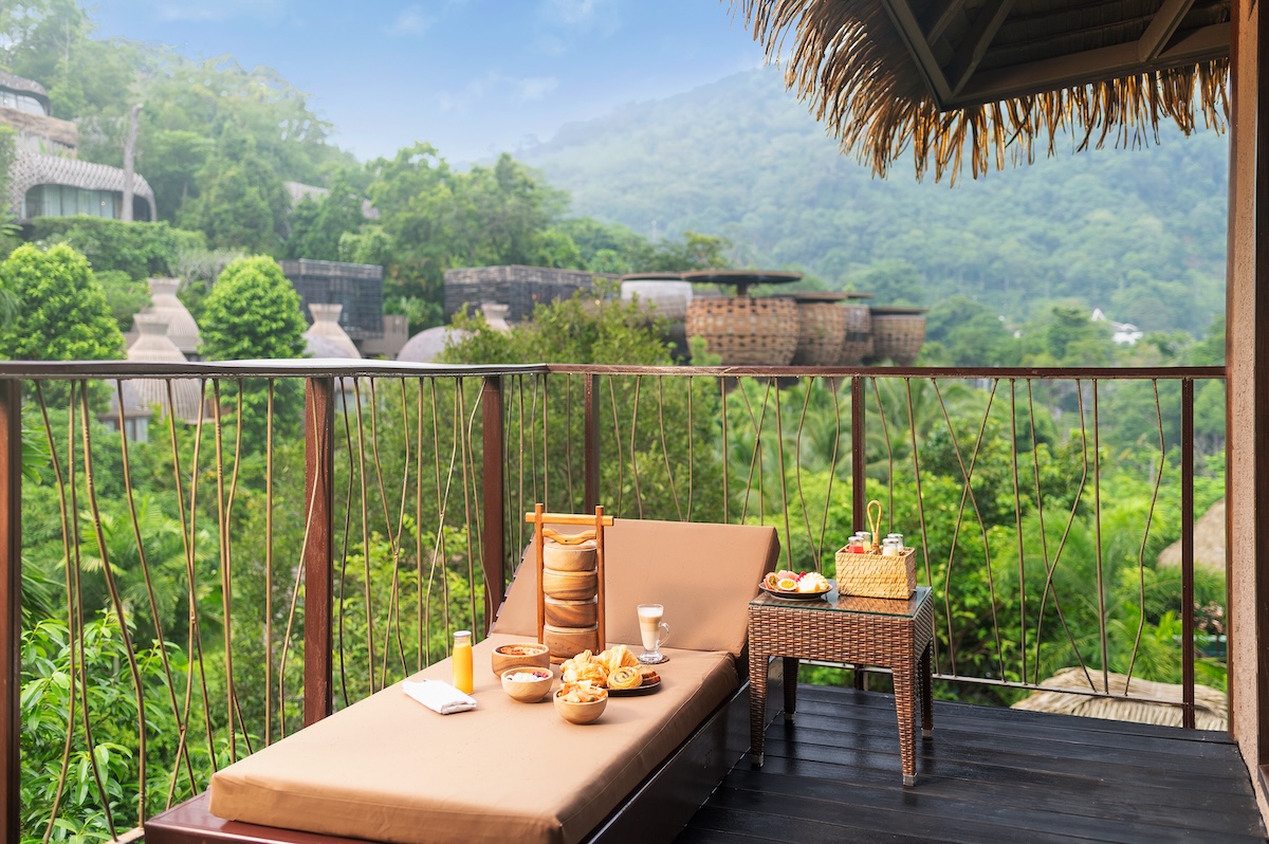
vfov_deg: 37.8
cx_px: 634
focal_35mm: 35
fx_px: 1233
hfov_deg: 54.5
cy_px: 422
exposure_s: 1/100
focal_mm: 35
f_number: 2.5
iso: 250
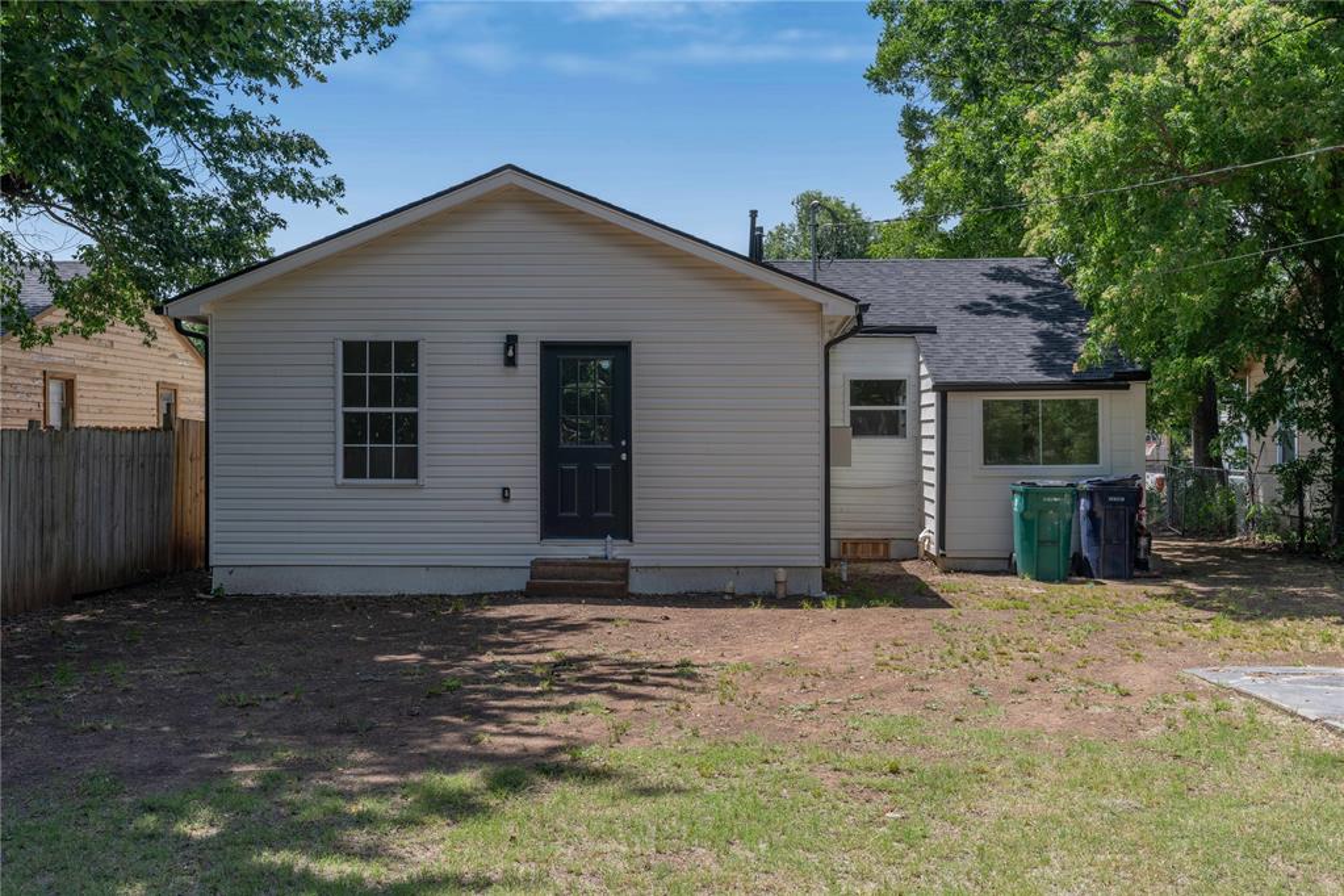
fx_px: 1307
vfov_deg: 37.9
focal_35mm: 35
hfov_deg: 54.4
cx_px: 672
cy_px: 448
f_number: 7.1
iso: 100
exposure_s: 1/250
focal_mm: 35
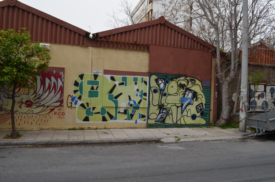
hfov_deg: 67.5
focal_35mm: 27
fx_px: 206
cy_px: 91
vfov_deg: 47.7
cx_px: 138
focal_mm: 18
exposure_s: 1/250
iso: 160
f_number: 8
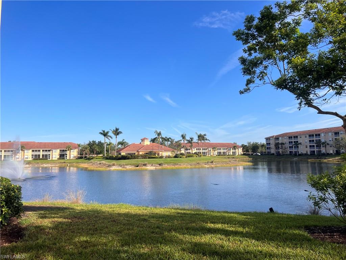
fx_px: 260
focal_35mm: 26
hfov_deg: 67.3
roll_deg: +0.9
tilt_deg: +5.2
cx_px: 173
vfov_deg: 53.1
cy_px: 130
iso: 50
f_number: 1.5
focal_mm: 5.7
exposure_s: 1/3571
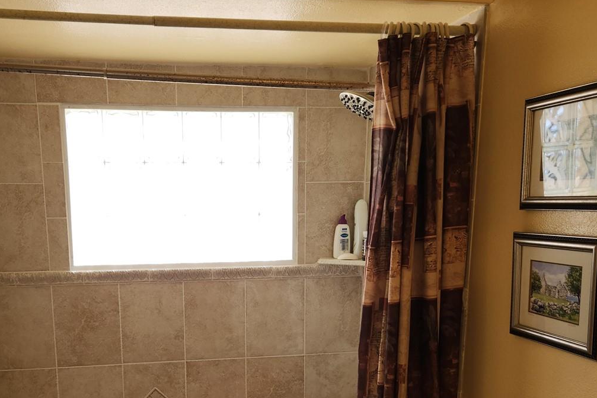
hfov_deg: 50.3
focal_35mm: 38
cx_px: 234
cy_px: 332
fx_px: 630
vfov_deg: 33.8
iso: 20
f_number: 1.8
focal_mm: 5.4
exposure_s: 1/120
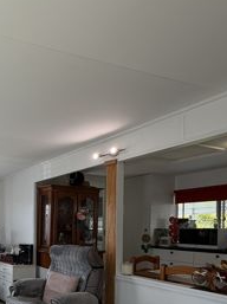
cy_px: 231
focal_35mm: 30
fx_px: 263
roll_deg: +0.2
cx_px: -21
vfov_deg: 56.8
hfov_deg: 38.7
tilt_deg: -0.9
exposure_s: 1/100
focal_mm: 2.22
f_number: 2.2
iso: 64
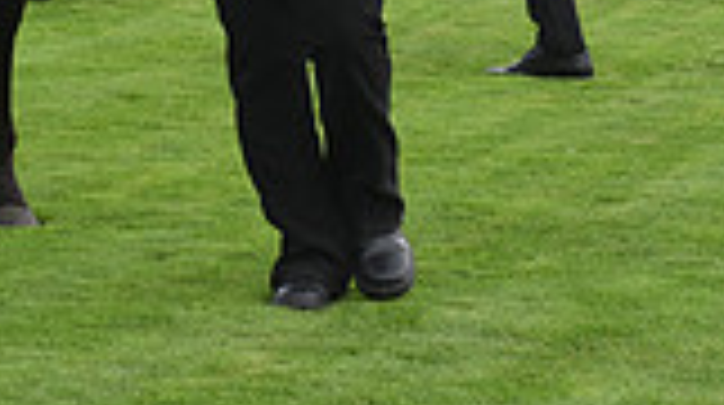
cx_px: 45
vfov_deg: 4.5
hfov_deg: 8.1
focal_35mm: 265
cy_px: -389
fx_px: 5080
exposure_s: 1/640
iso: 640
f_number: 5.6
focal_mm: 70
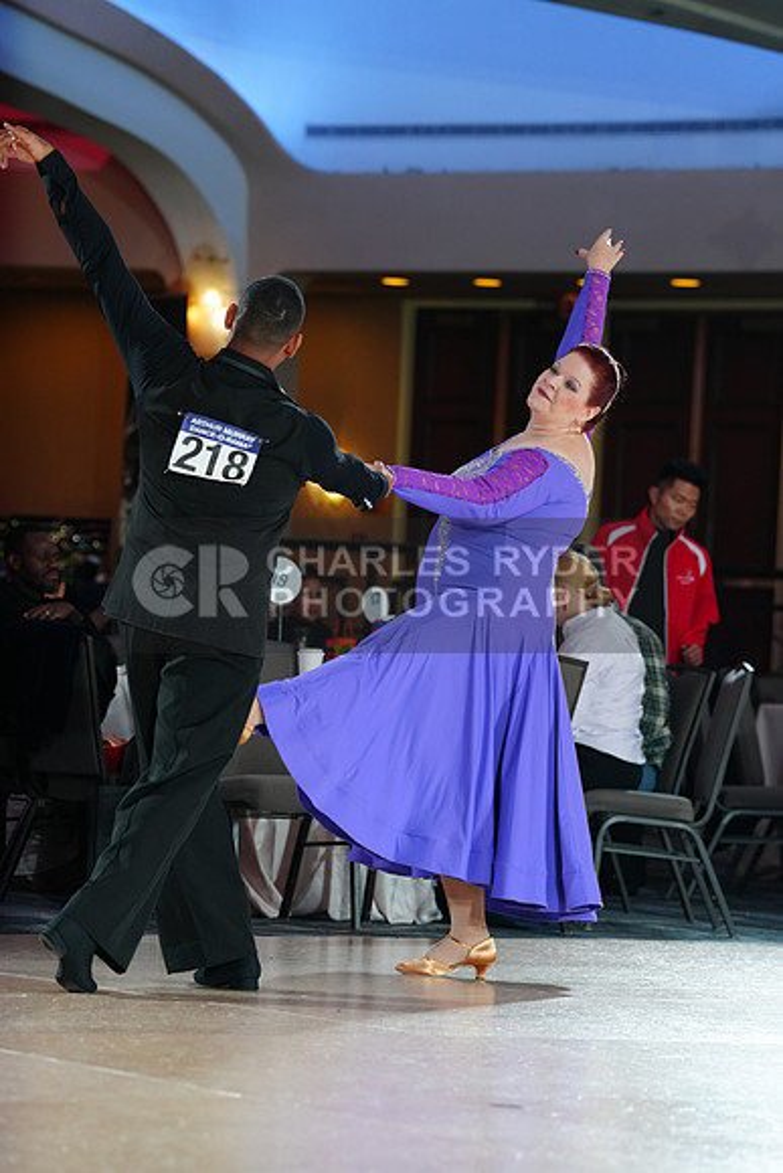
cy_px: 586
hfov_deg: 9.2
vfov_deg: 13.7
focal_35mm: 150
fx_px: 4890
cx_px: 392
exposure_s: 1/200
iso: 1600
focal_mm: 150
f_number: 5
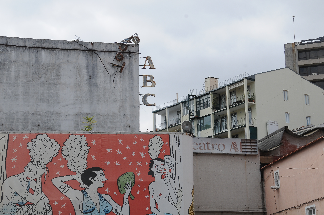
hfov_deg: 27.0
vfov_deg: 18.1
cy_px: 108
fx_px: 674
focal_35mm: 75
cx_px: 162
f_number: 10
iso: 200
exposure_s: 1/400
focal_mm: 50
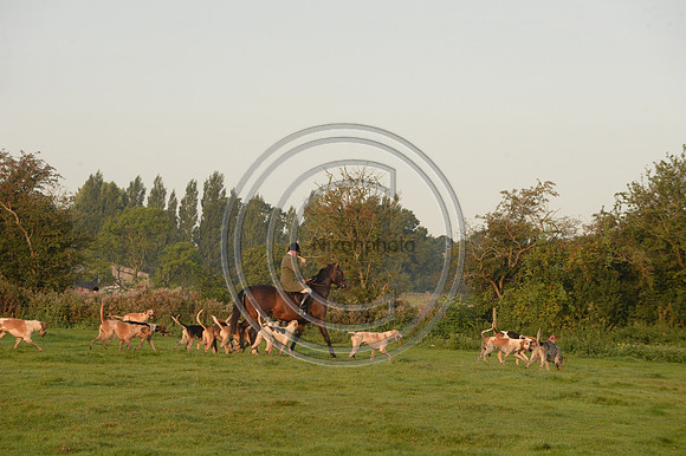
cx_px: 343
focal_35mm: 200
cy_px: 228
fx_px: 3809
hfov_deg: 10.3
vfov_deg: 6.9
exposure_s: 1/1000
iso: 1600
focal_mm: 200
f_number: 7.1
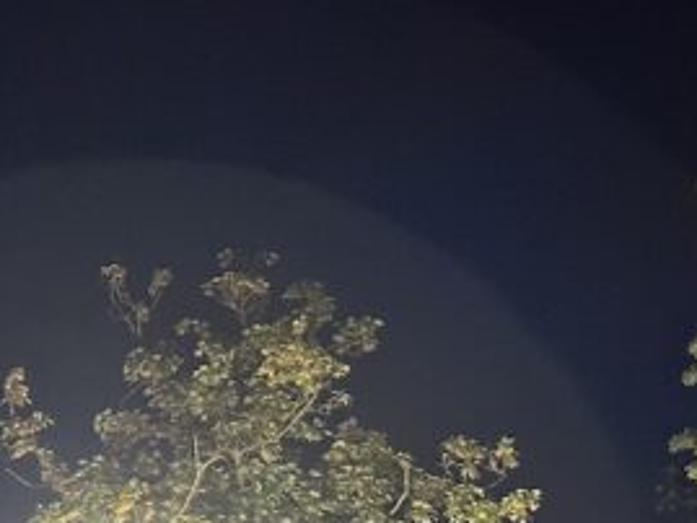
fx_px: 2760
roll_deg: -0.7
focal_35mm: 137
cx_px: 122
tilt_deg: +7.5
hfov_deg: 14.3
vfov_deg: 10.6
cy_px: 696
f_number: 1.78
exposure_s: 1/33
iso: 500
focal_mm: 6.86
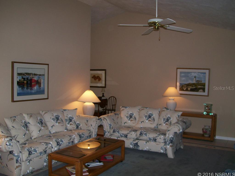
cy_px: 88
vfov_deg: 39.7
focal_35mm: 36
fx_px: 244
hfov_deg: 51.4
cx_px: 118
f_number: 2.7
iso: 80
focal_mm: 6
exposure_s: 1/64
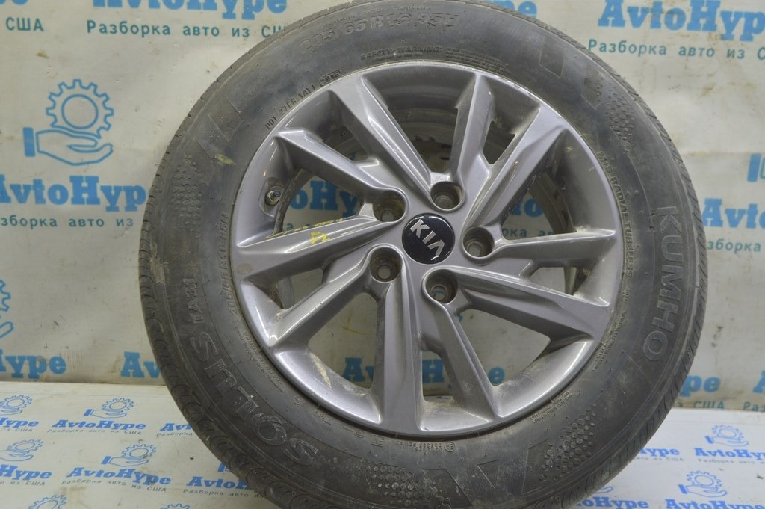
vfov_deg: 35.4
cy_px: 254
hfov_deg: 51.3
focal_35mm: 38
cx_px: 382
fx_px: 796
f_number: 5.6
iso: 400
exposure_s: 1/20
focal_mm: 25
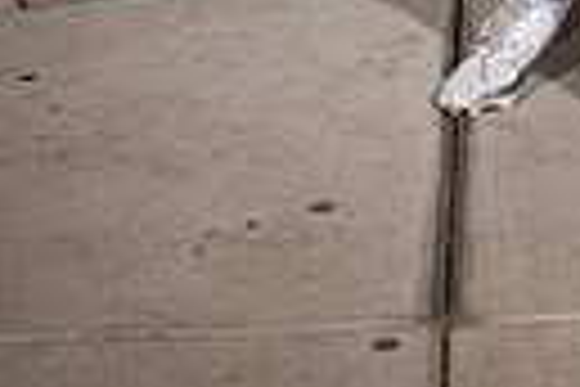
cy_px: -616
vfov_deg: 9.4
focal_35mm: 126
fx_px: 2030
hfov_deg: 15.9
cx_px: 598
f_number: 7.1
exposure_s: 1/400
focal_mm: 36
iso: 125
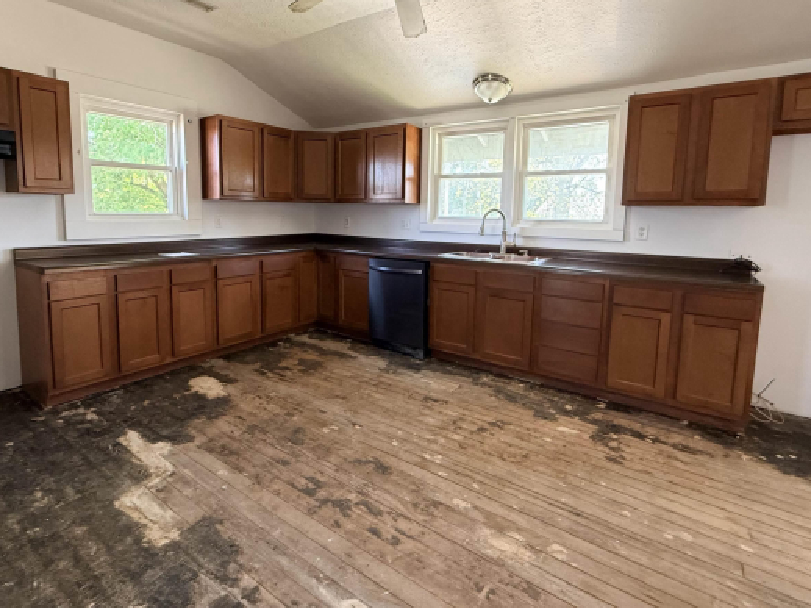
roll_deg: +0.3
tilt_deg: -4.7
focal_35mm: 18
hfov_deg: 87.6
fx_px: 422
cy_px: 252
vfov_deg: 71.0
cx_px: 377
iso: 320
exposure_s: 1/86
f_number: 2.2
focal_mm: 2.22
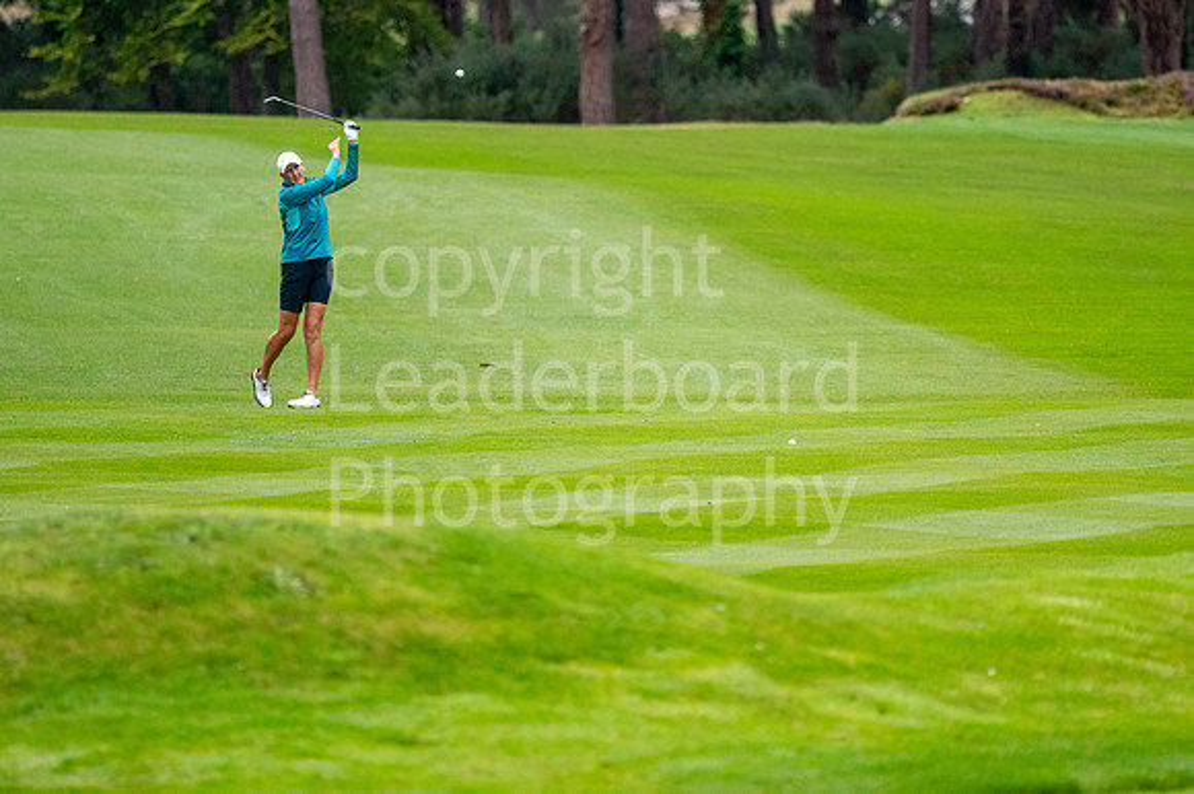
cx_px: 597
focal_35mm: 450
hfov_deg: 4.6
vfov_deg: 3.1
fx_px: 14916
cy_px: 397
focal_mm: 300
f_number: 4
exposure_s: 1/2000
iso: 640
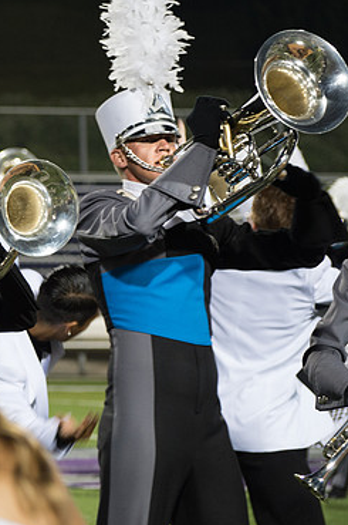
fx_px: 4289
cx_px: -273
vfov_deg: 7.0
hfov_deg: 4.6
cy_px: 228
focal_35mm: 295
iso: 1250
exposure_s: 1/160
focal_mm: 110
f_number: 4.5
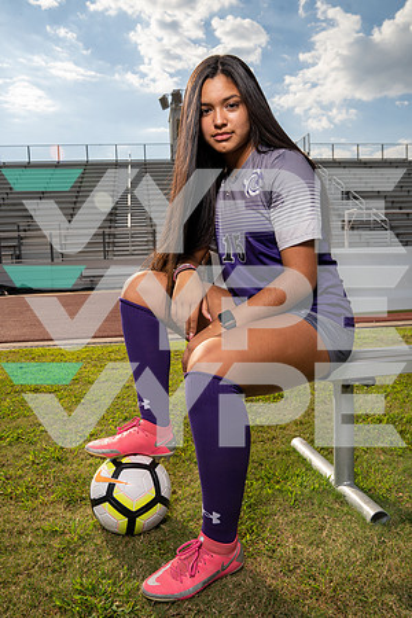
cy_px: 309
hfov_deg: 46.4
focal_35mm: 28
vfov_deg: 65.5
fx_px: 481
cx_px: 206
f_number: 8
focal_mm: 28
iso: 250
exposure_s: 1/640
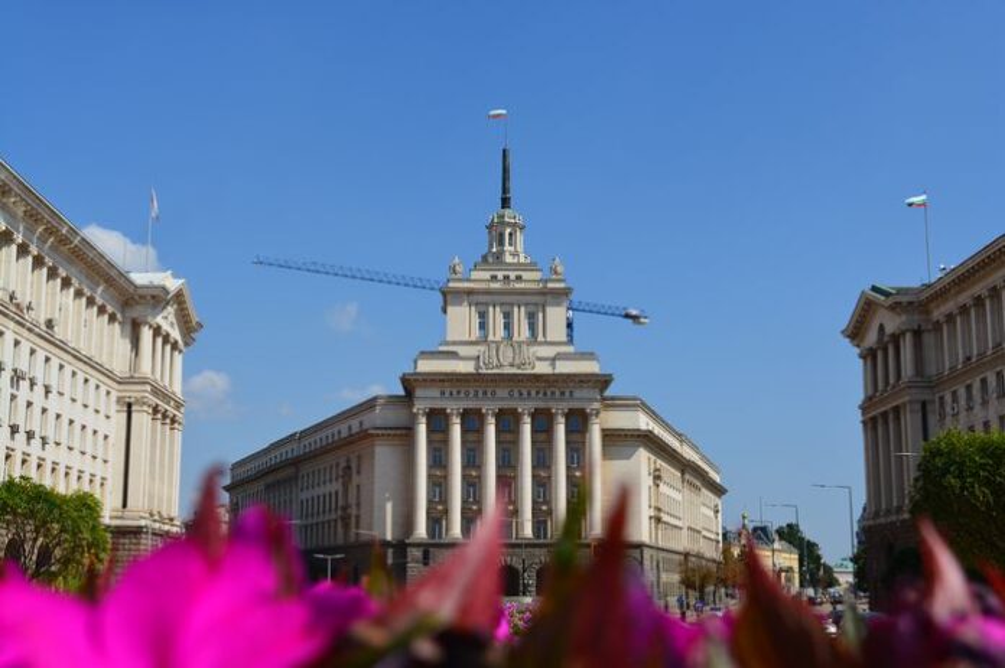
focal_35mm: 51
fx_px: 1423
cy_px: 334
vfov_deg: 26.4
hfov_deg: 38.9
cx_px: 502
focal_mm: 34
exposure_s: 1/200
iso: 100
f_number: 13
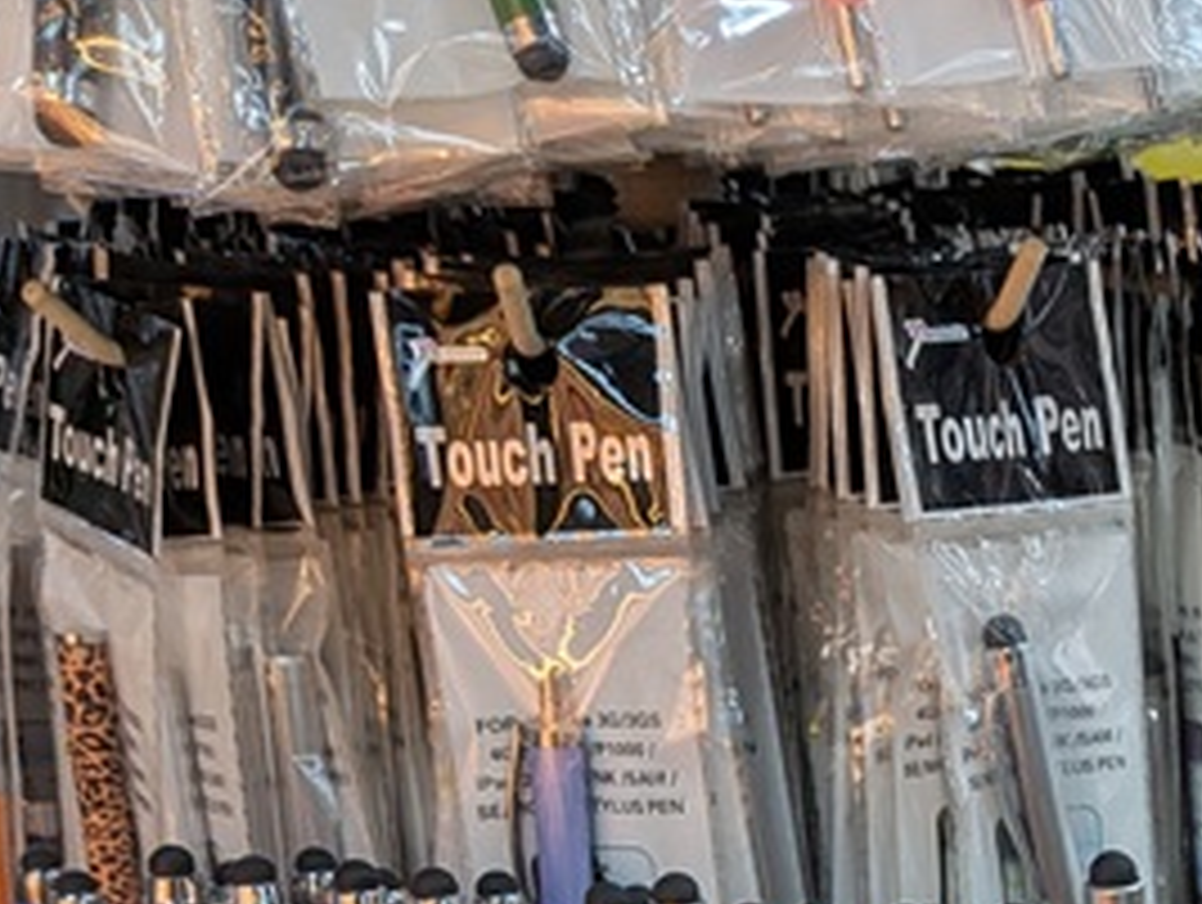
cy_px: 1271
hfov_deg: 25.9
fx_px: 2434
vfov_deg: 19.0
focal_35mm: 70
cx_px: 1288
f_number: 1.7
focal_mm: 4.53
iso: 28
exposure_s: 1/474
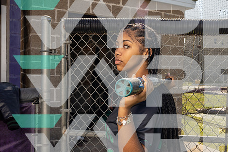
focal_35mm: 42
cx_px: 137
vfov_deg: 31.9
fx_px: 266
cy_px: 81
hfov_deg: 46.2
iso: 125
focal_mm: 34
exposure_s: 1/250
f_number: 8
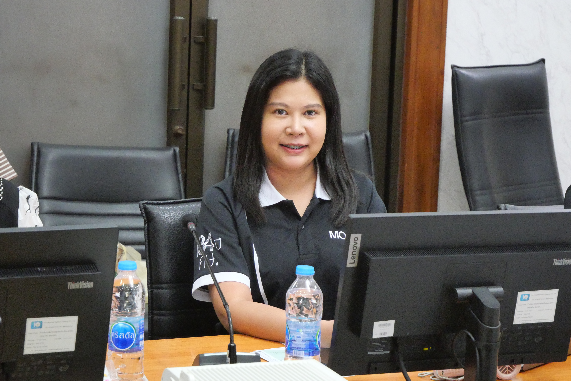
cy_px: 190
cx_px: 286
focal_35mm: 103
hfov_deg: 19.8
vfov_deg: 13.3
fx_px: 1635
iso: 6400
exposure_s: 1/80
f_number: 5.6
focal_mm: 50
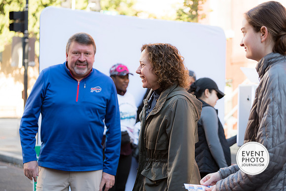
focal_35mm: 70
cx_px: 143
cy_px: 96
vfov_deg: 19.5
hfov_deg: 28.8
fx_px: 556
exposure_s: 1/200
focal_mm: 70
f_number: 4
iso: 200
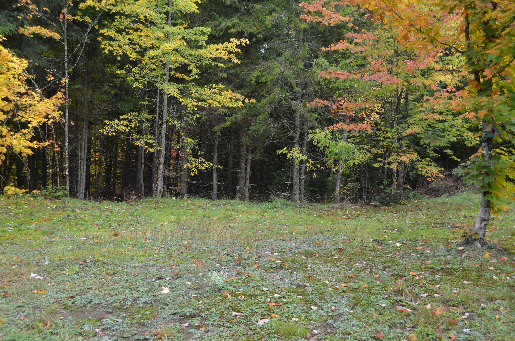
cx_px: 258
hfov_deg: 53.2
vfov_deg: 36.7
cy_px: 170
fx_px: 514
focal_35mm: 36
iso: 360
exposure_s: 1/125
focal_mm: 24
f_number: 5.6
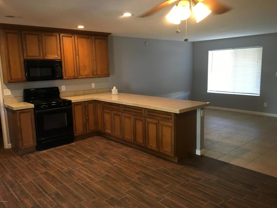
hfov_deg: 61.7
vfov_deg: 48.2
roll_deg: +1.2
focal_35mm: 29
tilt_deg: -9.8
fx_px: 232
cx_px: 138
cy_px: 104
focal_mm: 4.15
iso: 160
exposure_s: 1/30
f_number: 2.2
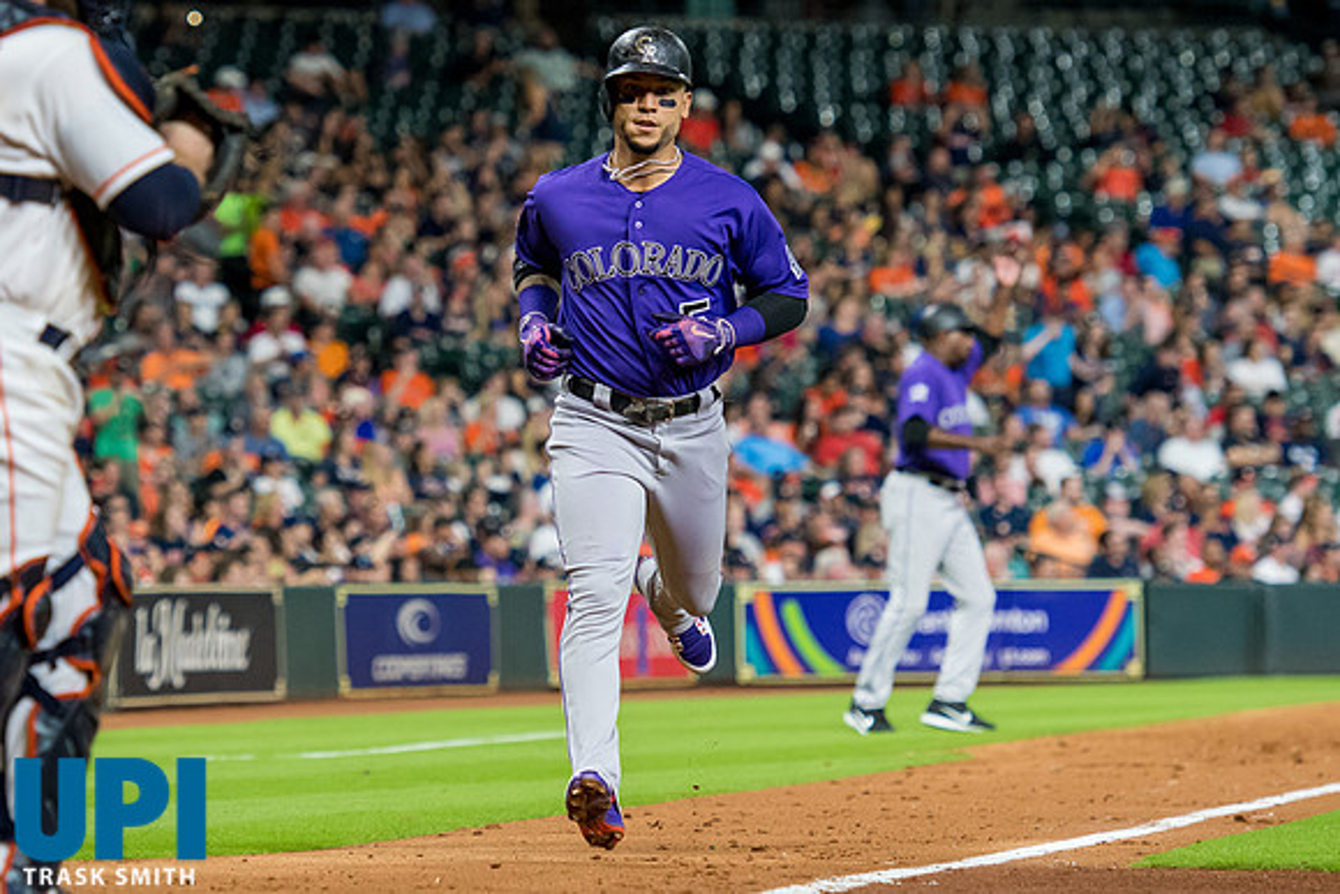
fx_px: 9605
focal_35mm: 258
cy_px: 430
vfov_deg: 5.3
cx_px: 521
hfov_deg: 8.0
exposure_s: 1/1250
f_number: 4
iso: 2500
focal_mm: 140
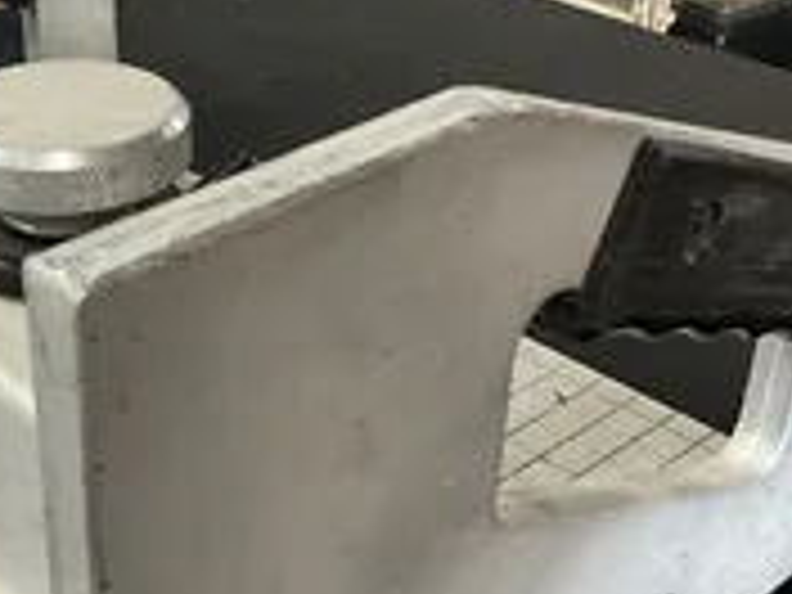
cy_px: 333
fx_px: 1510
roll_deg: +4.5
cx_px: 184
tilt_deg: -32.9
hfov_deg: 28.9
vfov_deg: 22.2
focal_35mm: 66
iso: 320
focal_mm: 3
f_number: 1.8
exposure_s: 1/38
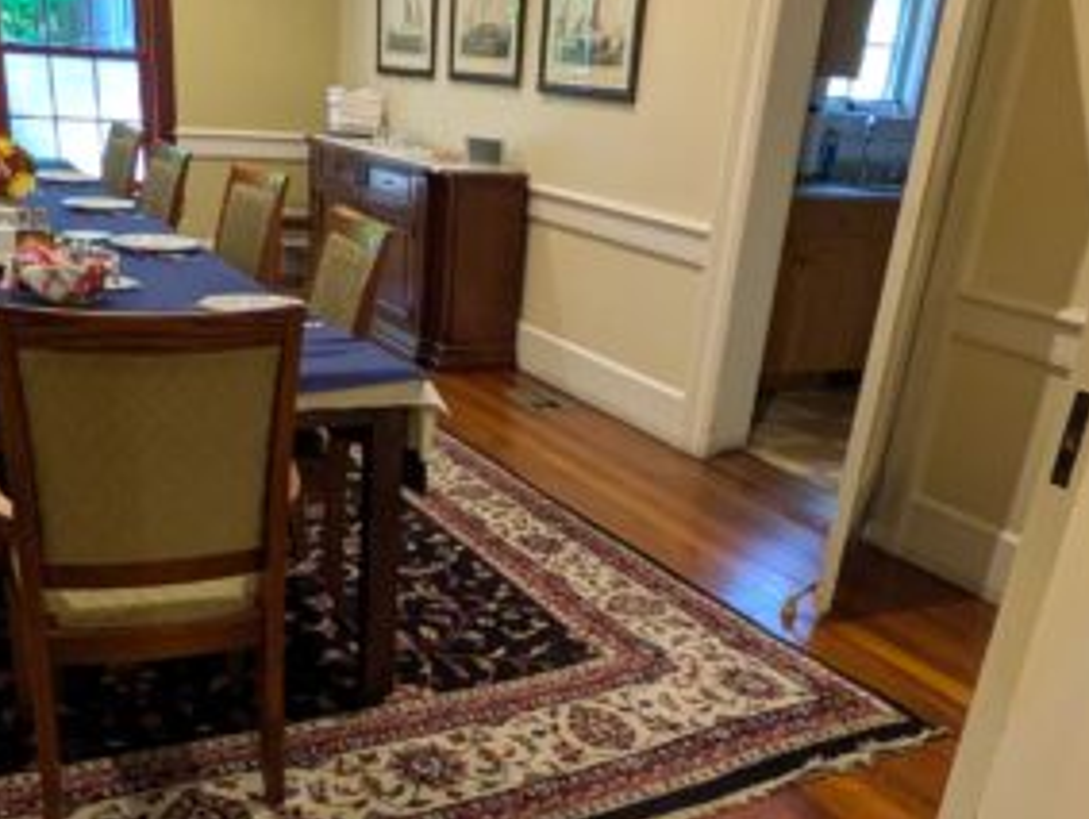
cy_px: 640
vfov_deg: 36.7
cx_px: 469
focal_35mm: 38
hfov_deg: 48.8
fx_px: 1197
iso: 315
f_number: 2.2
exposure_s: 1/40
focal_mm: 1.83
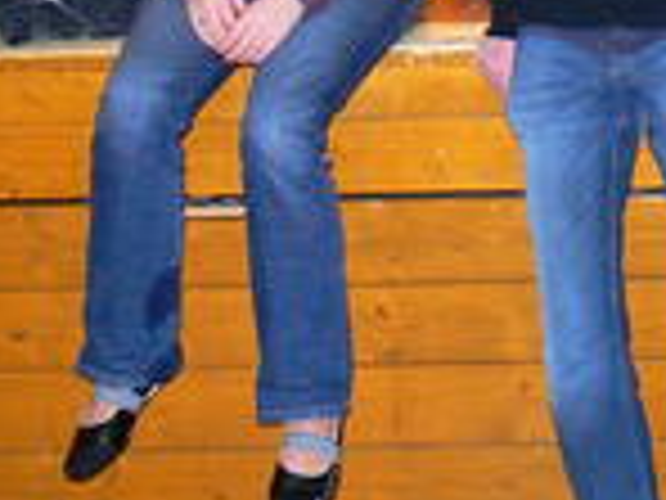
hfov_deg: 16.0
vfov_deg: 13.0
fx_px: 2155
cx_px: 1012
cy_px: -63
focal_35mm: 112
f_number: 2.8
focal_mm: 7.4
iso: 160
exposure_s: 1/30
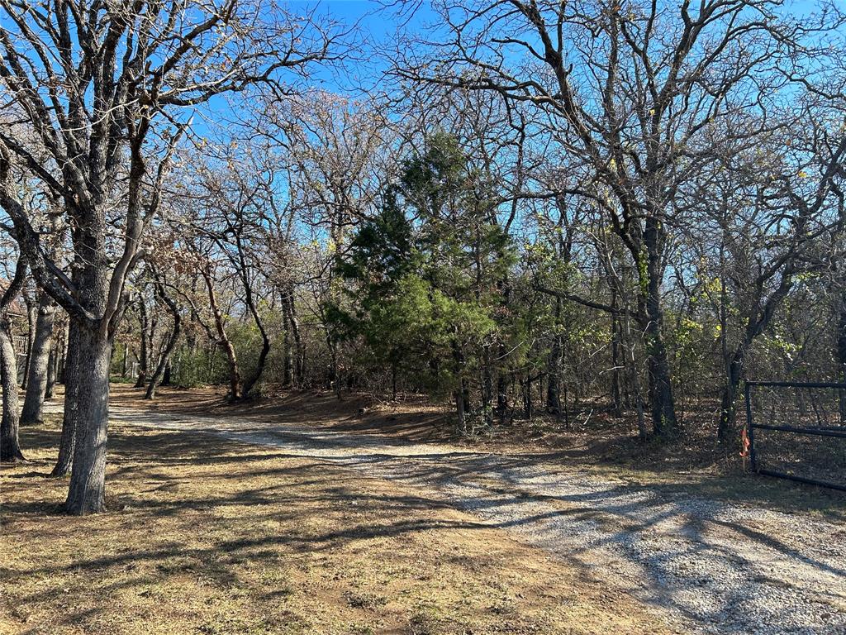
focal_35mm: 26
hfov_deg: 67.3
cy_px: 318
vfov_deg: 53.1
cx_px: 423
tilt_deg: +8.8
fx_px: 635
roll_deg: +1.3
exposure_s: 1/1135
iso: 50
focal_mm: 5.7
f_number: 1.5
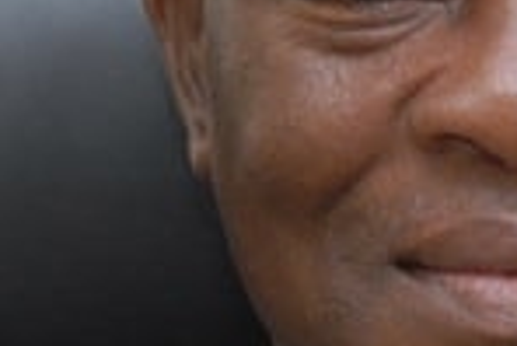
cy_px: 182
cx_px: 590
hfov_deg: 3.5
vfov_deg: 2.3
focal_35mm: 591
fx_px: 8496
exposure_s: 1/200
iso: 500
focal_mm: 98
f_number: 5.3
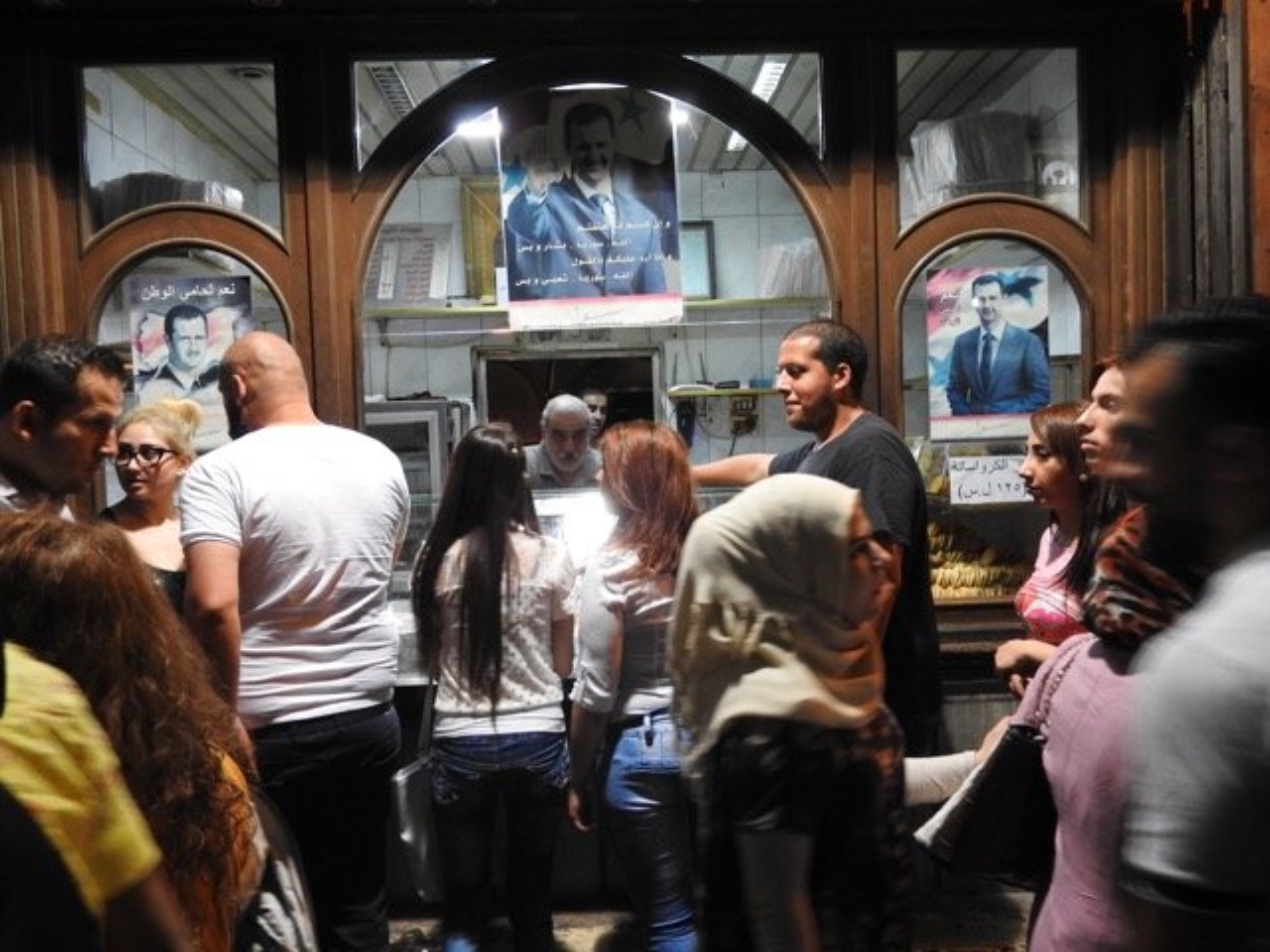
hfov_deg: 60.0
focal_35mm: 30
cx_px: 635
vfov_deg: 46.8
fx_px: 1101
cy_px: 476
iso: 400
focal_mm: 5.4
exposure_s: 1/30
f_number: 3.5
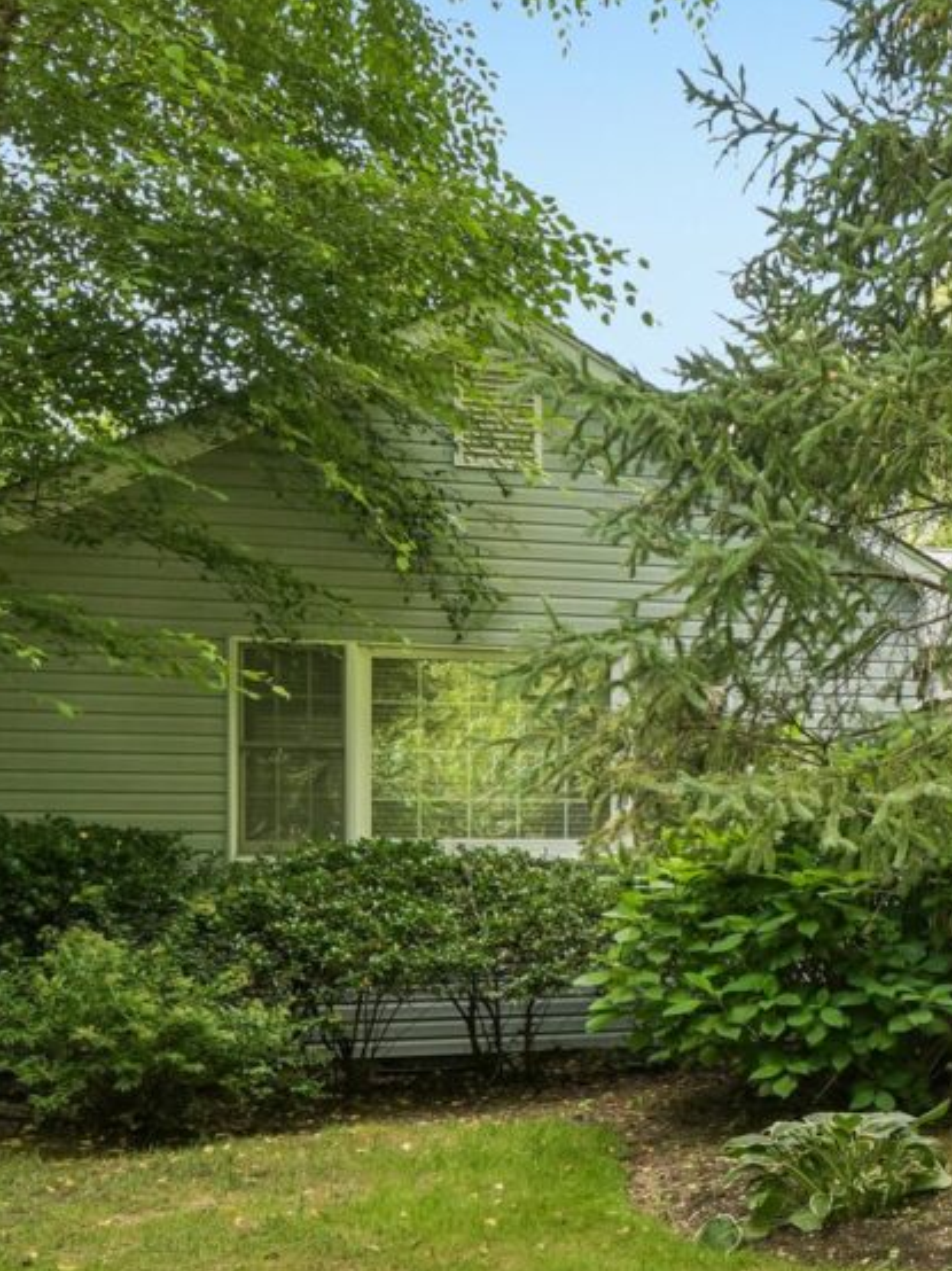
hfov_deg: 25.1
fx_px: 1835
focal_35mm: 50
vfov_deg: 37.9
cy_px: 814
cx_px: 1241
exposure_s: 1/30
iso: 250
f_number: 9
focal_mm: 18
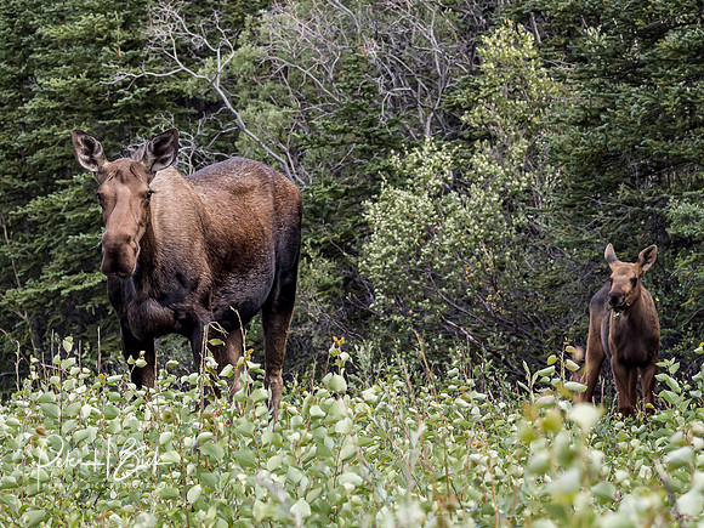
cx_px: 311
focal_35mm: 338
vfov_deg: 4.4
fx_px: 6883
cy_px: 122
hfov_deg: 5.9
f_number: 6.3
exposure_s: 1/320
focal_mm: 110
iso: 400
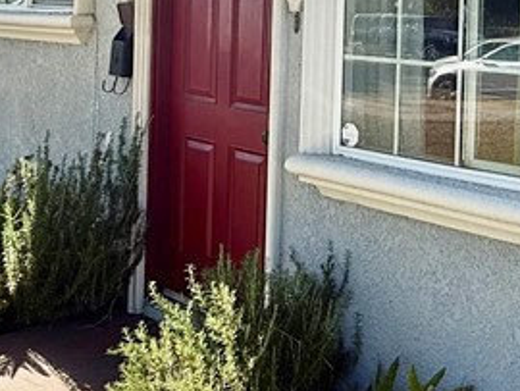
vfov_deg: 26.4
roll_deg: -1.8
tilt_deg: -0.8
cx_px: 478
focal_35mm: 53
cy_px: 23
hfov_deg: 34.0
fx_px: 797
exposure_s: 1/686
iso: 64
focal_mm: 2.22
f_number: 2.2
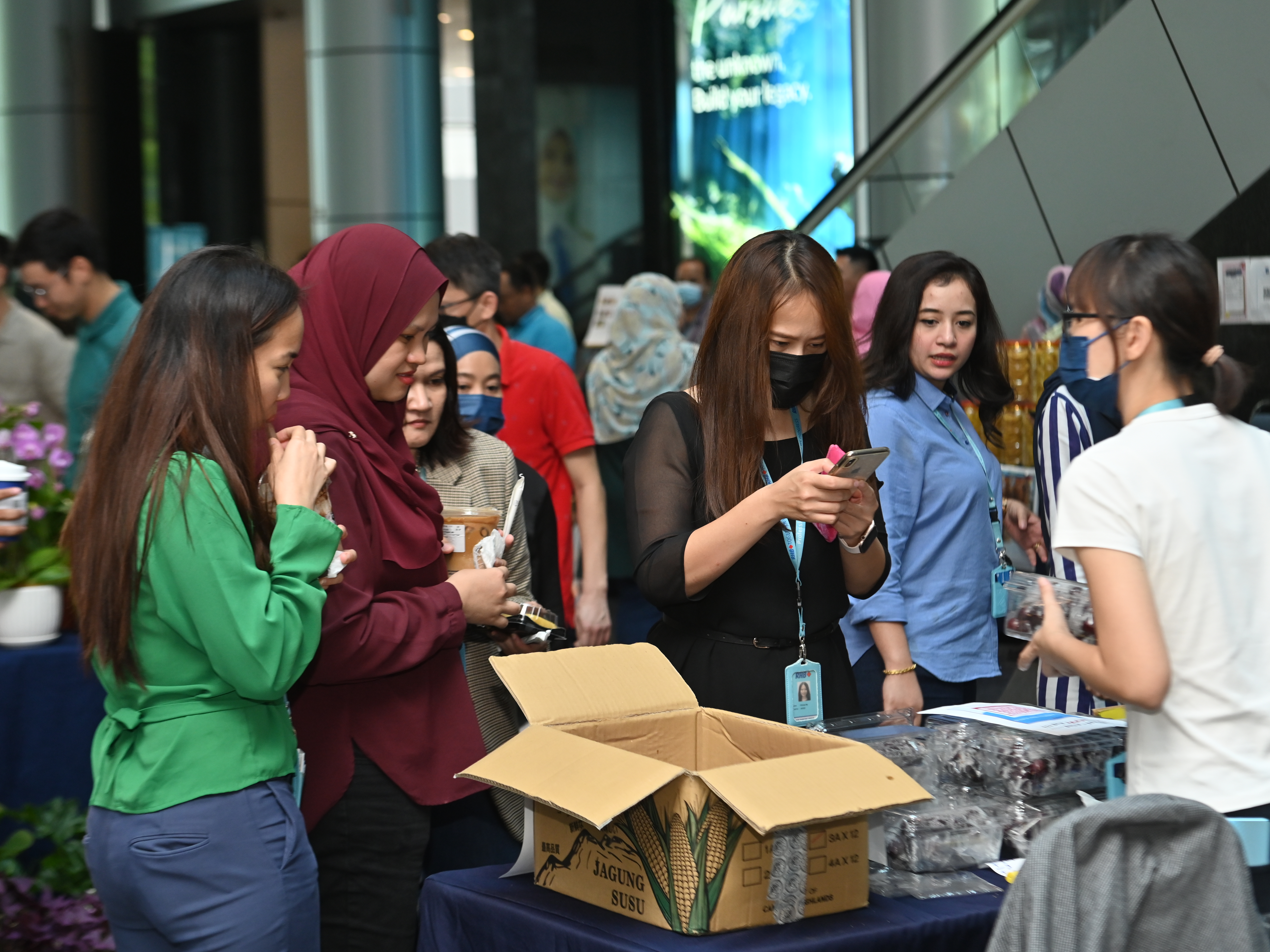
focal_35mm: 76
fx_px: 2788
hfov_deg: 25.7
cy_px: 476
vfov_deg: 19.4
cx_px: 678
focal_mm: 70
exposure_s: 1/100
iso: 1000
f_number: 4.5
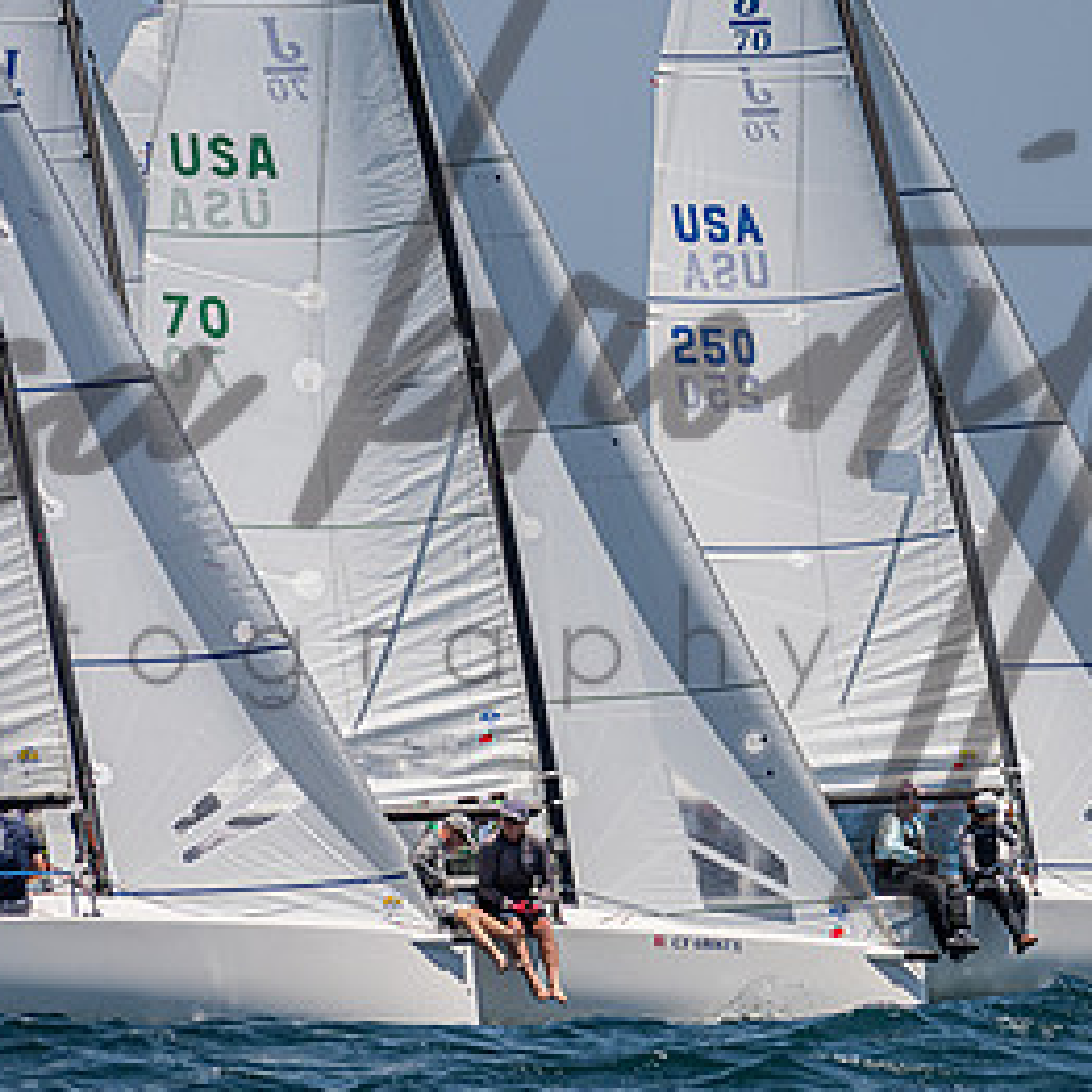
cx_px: 776
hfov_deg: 2.0
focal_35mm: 896
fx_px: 31979
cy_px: 332
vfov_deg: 2.0
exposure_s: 1/2000
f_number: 8
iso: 400
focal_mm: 400
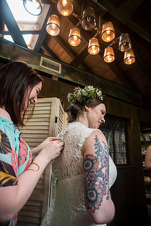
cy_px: 113
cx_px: 76
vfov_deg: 84.0
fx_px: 126
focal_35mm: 20
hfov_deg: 61.9
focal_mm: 20
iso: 800
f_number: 2.8
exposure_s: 1/320
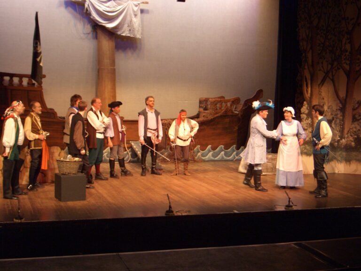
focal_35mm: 55
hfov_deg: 34.9
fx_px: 574
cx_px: 180
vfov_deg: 26.6
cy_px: 136
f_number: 3.3
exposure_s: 1/40
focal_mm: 11.4
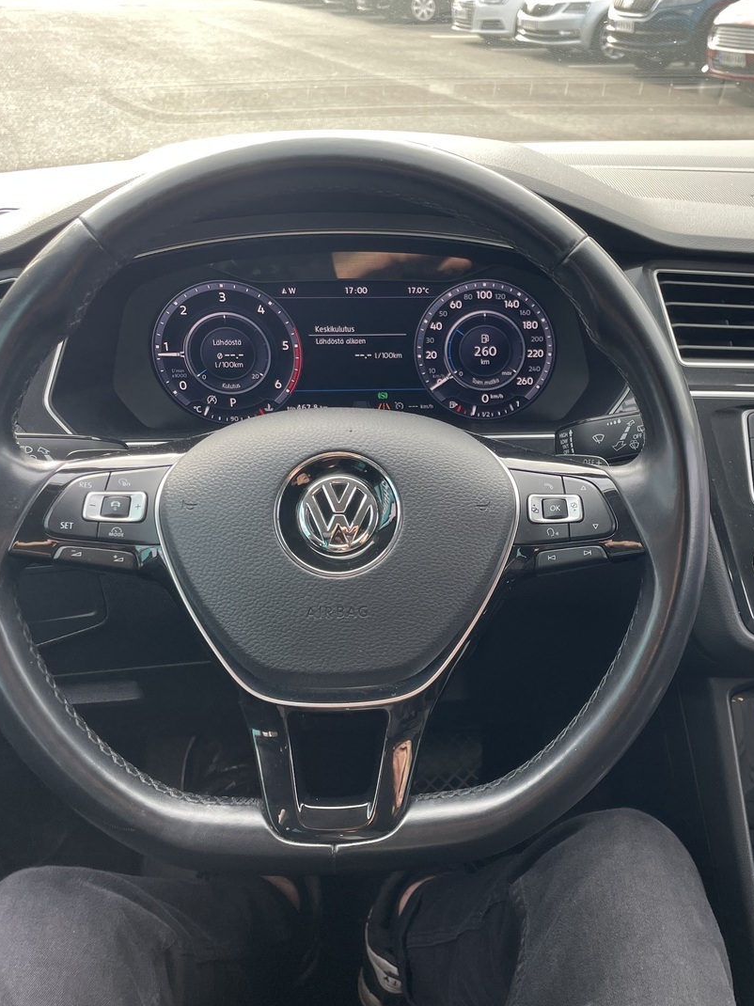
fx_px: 1017
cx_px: 524
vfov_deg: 52.6
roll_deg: +0.0
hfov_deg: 40.0
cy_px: 506
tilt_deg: -28.7
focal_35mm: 35
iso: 32
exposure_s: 1/130
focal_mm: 4.2
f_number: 1.6
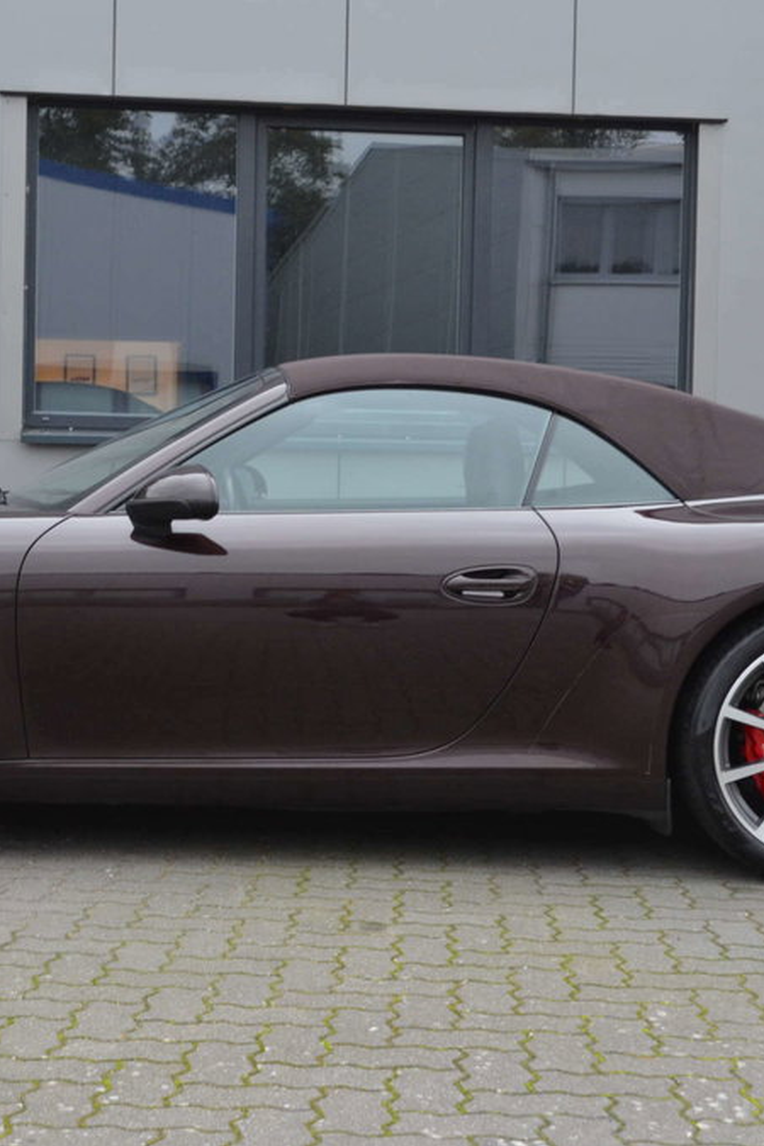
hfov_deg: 23.0
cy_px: 572
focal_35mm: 59
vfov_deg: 33.9
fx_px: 1878
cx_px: 337
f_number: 4.2
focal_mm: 26
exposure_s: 1/30
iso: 900
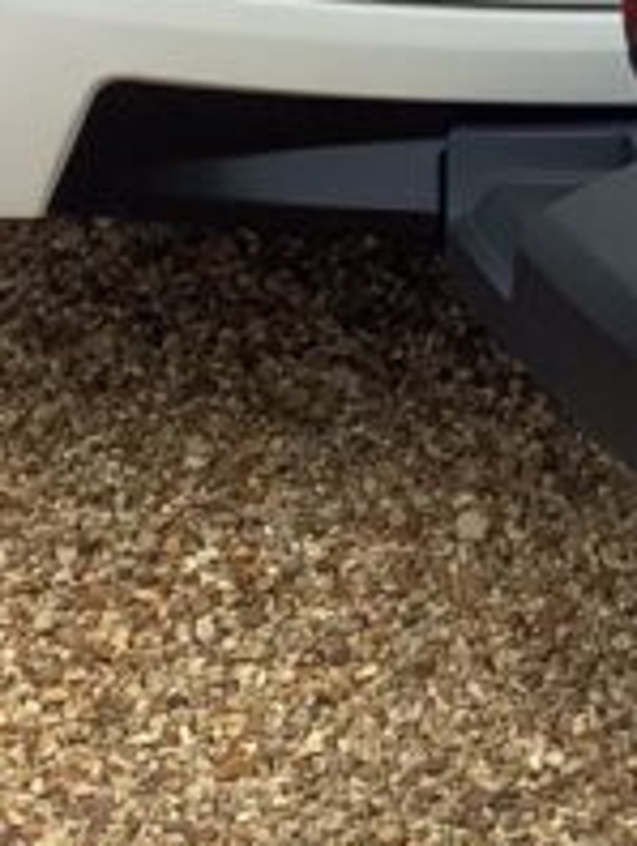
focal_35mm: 160
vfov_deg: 12.0
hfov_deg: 9.2
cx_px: 646
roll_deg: +1.1
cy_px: -188
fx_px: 3917
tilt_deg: -12.5
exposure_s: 1/356
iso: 25
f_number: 2.4
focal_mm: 3.3
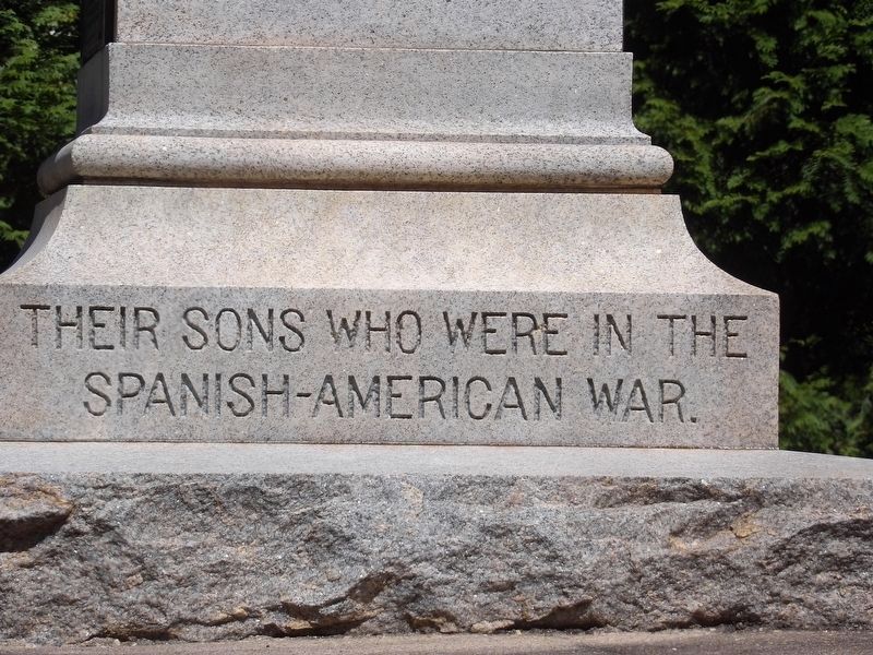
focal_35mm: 222
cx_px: 436
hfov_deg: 8.9
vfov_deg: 6.7
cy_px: 328
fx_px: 5599
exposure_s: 1/980
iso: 100
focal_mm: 39.8
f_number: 4.5
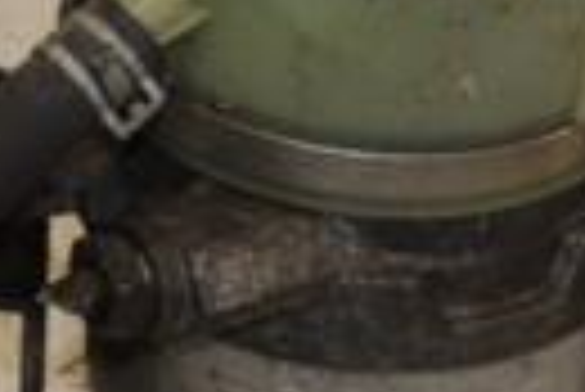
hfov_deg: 7.1
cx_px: 306
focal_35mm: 291
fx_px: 4734
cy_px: 68
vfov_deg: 4.7
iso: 800
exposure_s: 1/200
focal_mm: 42
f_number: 7.1
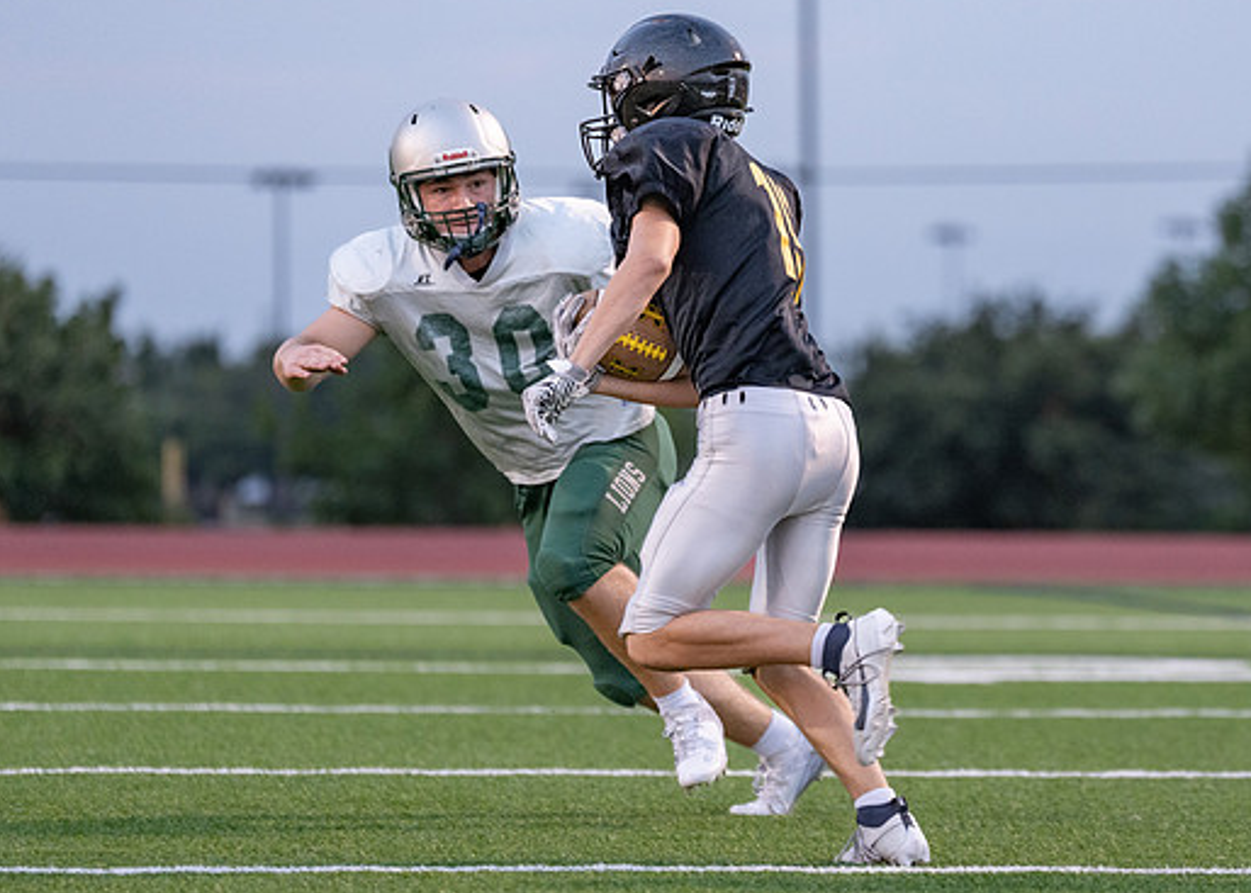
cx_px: 841
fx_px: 8313
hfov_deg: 8.6
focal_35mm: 234
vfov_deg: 6.2
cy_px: 429
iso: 2000
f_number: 2.8
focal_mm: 152
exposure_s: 1/1000
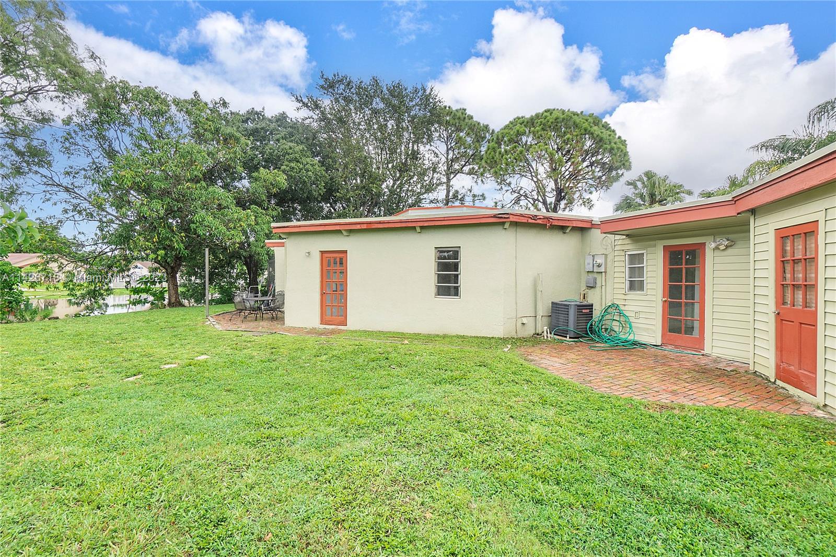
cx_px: 418
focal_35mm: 15
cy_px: 278
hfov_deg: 100.4
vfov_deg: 77.3
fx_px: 348
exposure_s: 1/40
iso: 200
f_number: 9
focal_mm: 10
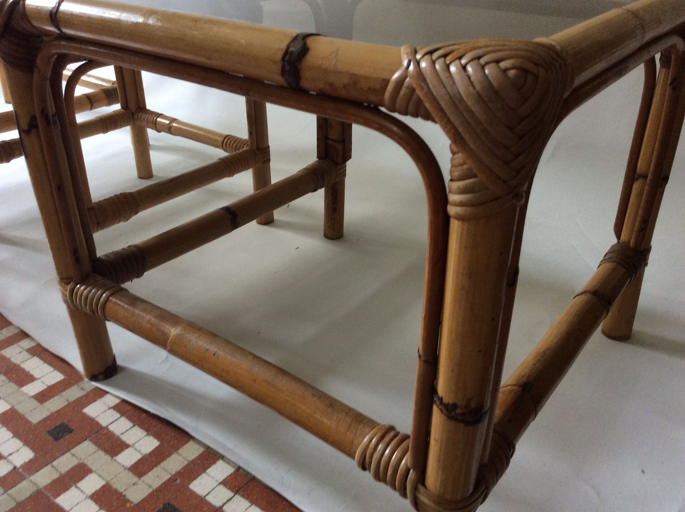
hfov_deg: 56.9
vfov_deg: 44.1
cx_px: 342
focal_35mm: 32
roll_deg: +1.8
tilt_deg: -31.1
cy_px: 256
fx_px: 632
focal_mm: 3.3
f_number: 2.4
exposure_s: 1/25
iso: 100
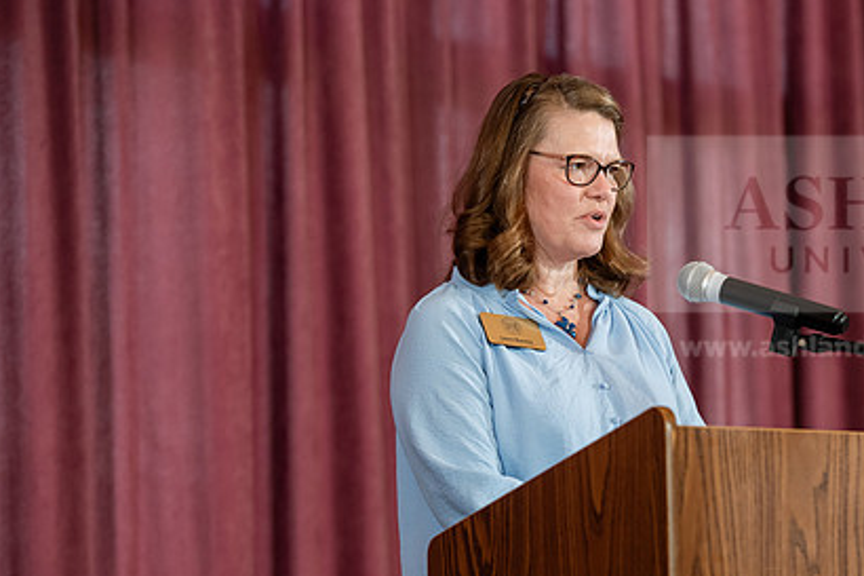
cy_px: 391
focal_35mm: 170
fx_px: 4078
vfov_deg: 8.1
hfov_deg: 12.1
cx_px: 584
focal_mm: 120
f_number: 3.5
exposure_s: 1/200
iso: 1250
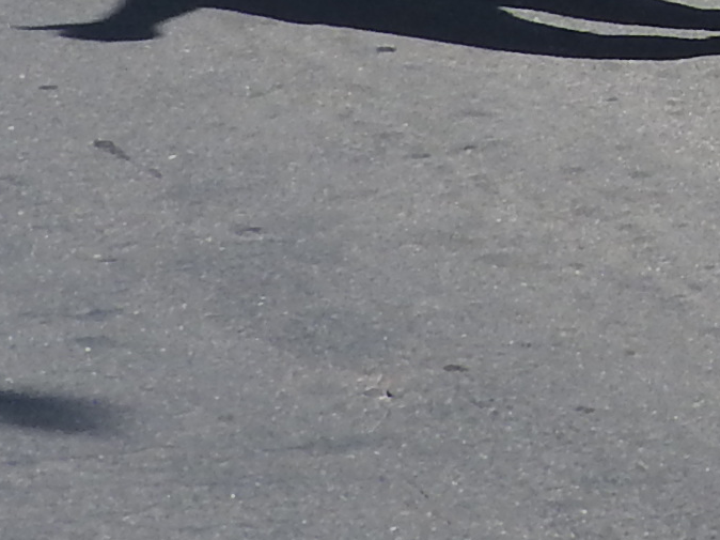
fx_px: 7111
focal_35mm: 342
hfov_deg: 5.5
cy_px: -1020
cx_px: 2041
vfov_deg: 4.2
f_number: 4
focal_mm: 9
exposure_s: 1/500
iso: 100
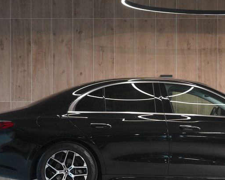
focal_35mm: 119
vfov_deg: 12.9
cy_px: 126
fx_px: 792
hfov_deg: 16.1
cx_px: 179
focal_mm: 63
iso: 6400
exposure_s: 1/160
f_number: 5.6
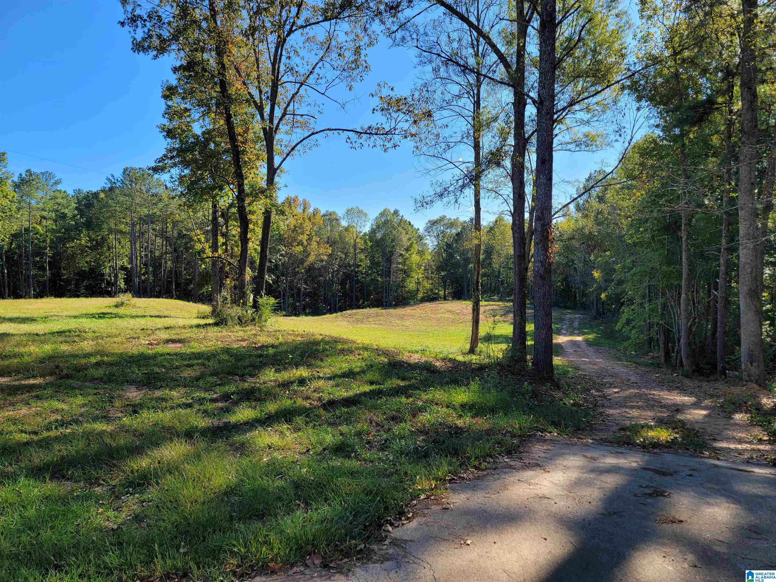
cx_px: 388
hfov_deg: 69.4
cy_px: 291
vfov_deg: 54.9
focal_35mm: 25
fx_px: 560
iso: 20
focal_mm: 7
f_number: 1.8
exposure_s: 1/494
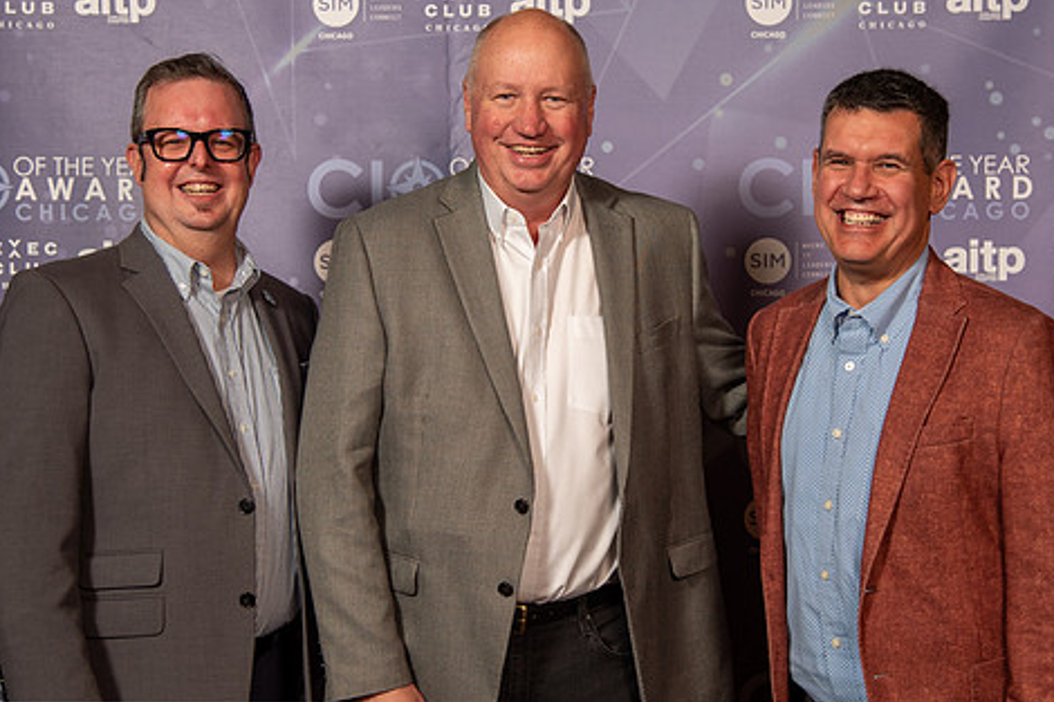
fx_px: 1961
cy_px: 319
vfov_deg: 20.3
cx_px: 547
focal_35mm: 67
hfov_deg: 30.1
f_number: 4
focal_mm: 46
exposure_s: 1/125
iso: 400
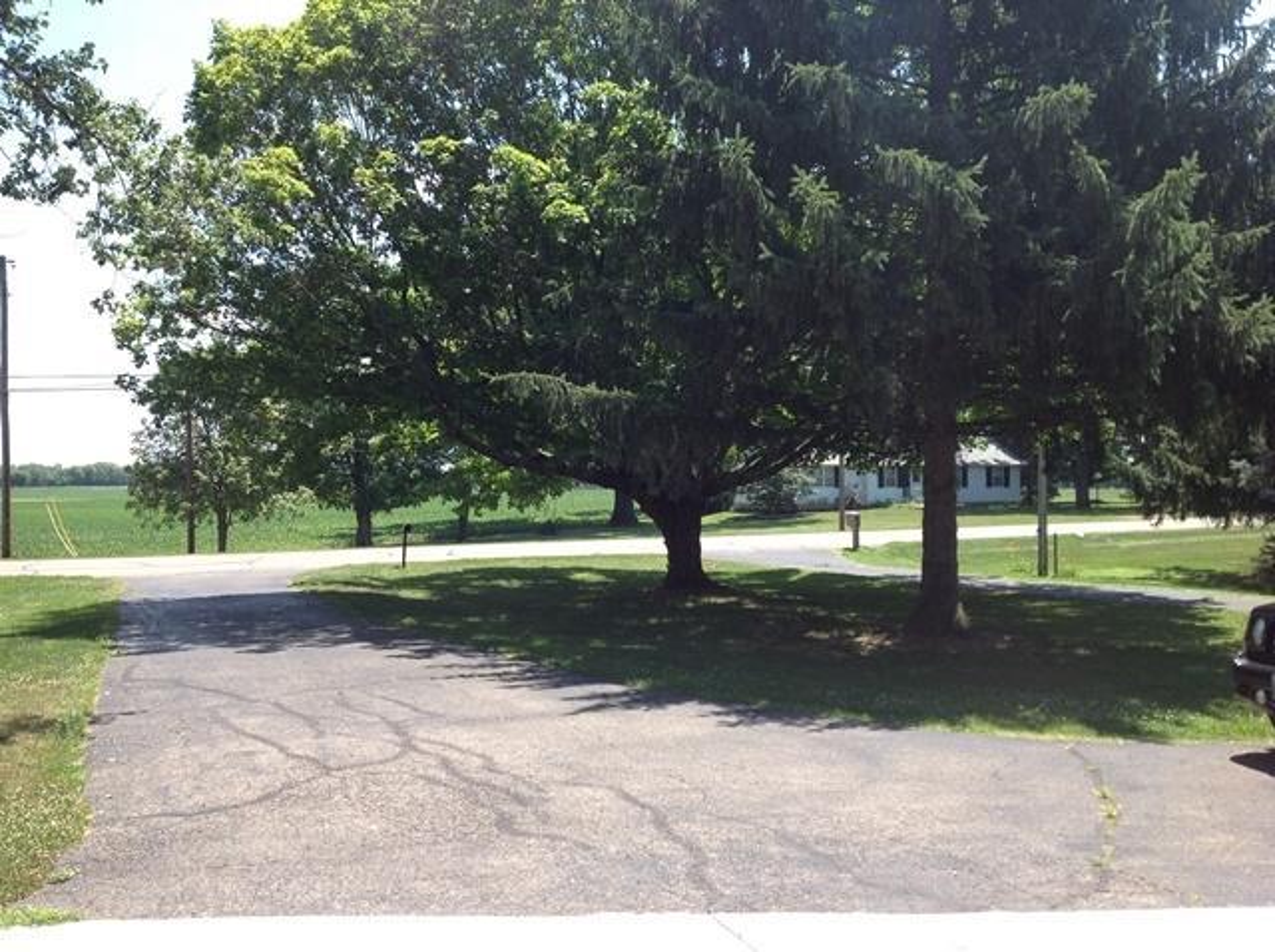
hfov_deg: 52.7
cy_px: 476
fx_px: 1287
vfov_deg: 40.6
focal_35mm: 35
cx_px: 638
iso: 50
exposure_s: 1/643
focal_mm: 4.28
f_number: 2.4
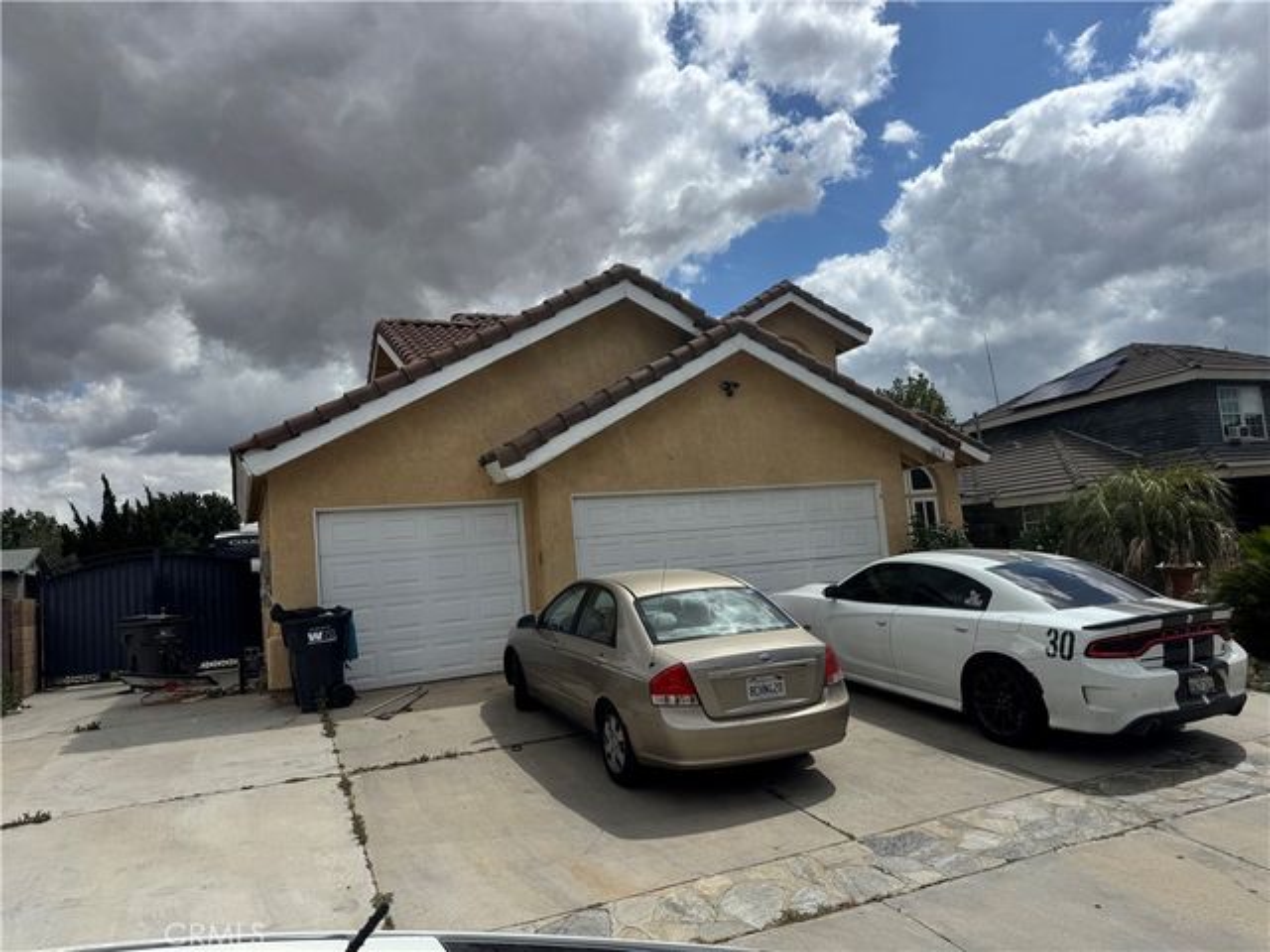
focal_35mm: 24
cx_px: 635
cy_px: 476
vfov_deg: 56.8
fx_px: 881
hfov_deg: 71.6
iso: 80
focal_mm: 6.76
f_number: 1.78
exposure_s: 1/10417
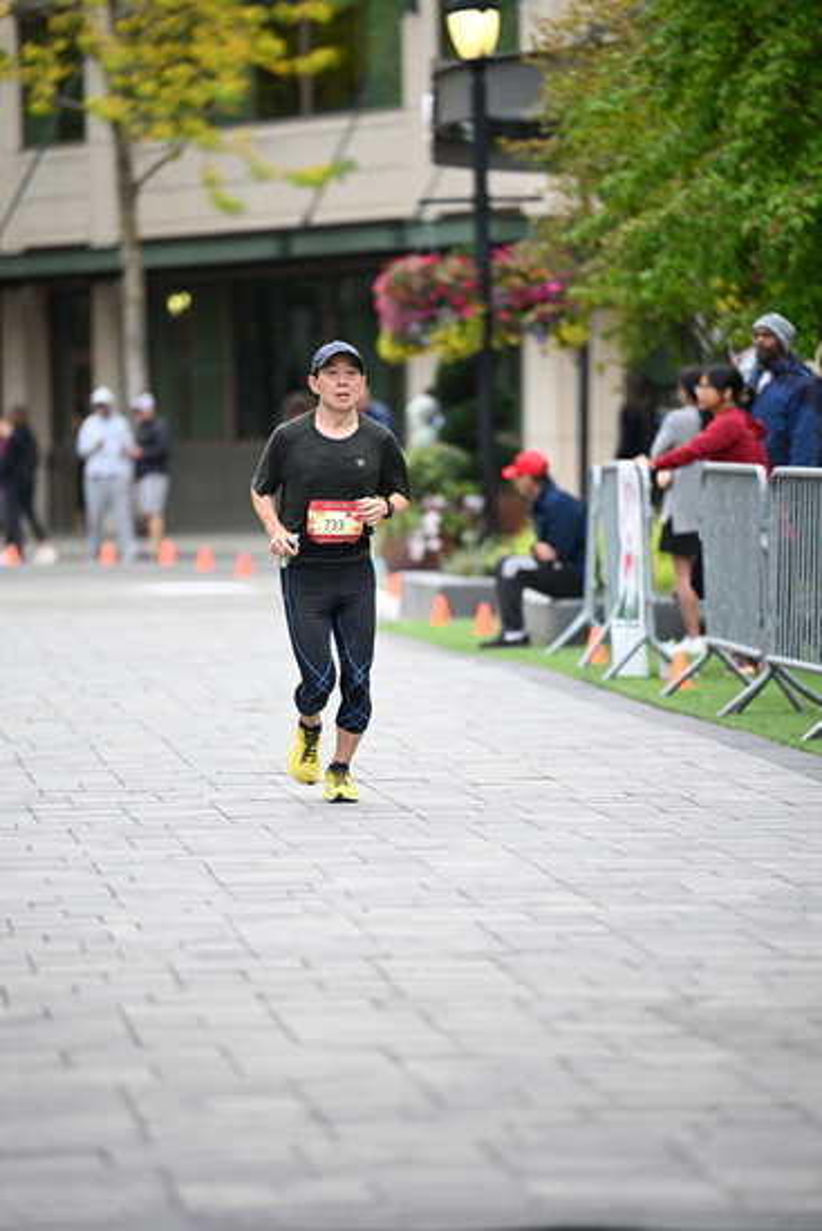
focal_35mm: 200
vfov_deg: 10.3
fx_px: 6845
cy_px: 616
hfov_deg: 6.9
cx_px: 411
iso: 1250
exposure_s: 1/1600
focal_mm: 200
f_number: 2.8
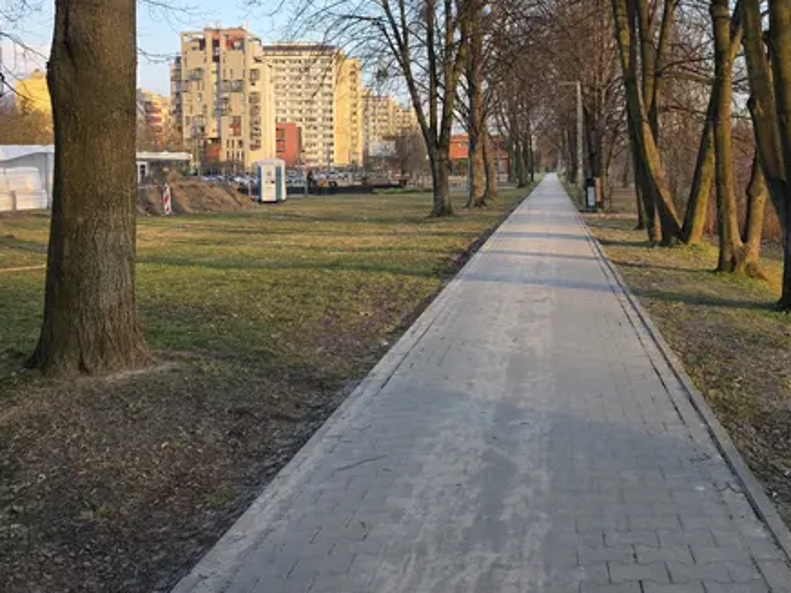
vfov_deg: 37.1
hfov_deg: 48.1
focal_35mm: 38
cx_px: 533
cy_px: 178
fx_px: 868
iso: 40
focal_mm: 6.3
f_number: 1.7
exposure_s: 1/359
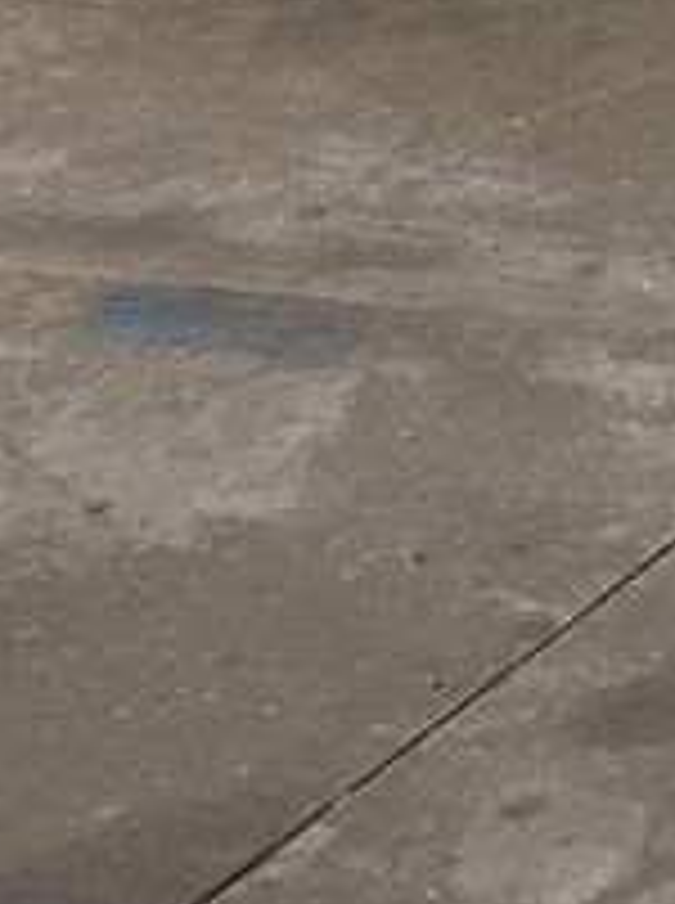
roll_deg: +0.6
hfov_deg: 8.4
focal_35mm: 148
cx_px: 2012
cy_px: -751
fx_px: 3860
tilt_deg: -6.7
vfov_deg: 12.2
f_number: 2.2
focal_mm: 4.15
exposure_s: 1/466
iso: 25
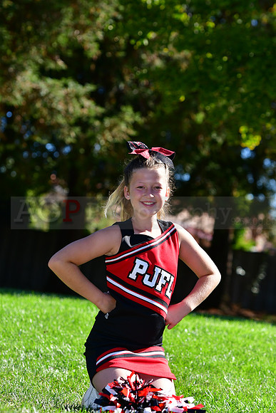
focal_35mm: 165
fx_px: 1896
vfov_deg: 12.4
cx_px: 138
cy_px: 206
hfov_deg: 8.3
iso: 400
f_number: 4.5
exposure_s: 1/1600
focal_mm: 110
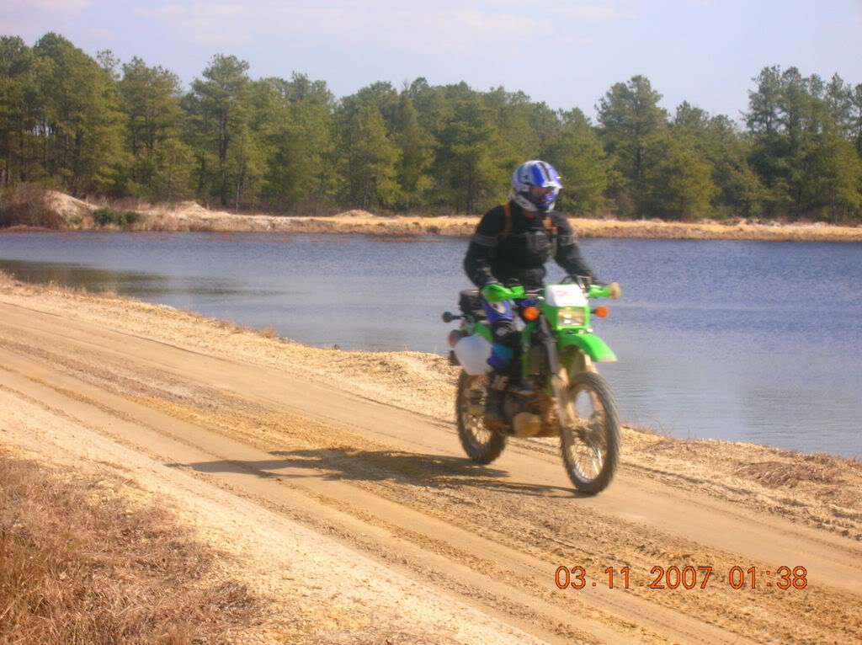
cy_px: 322
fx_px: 2538
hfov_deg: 19.3
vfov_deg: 14.5
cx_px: 431
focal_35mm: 102
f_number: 8.2
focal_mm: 17.1
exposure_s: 1/99.5
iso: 50
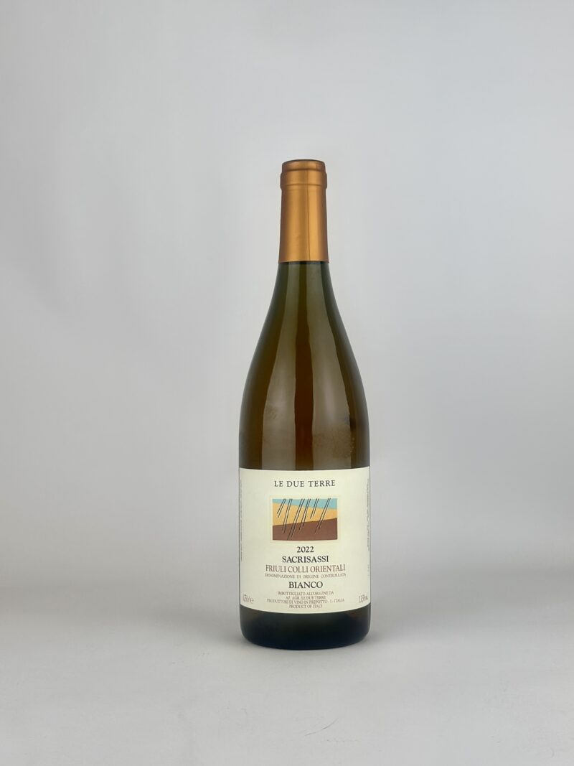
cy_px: 383
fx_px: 1061
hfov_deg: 30.3
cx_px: 287
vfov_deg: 39.7
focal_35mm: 48
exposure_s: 1/1199
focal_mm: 6.86
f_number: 1.78
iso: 80
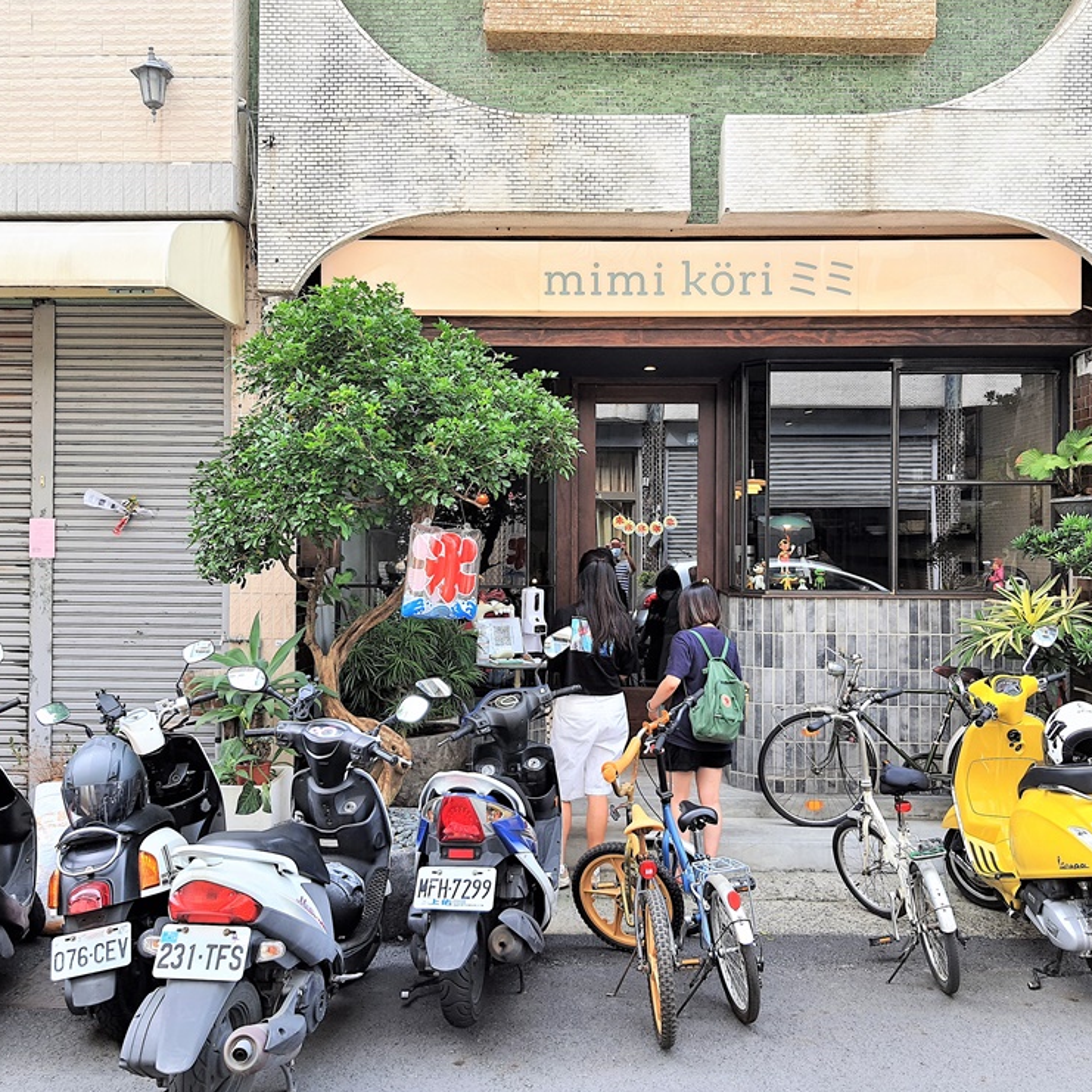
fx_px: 1106
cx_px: 601
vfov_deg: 52.5
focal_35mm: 31
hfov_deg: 52.4
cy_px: 544
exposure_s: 1/347
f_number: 1.7
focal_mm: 4.32
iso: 50
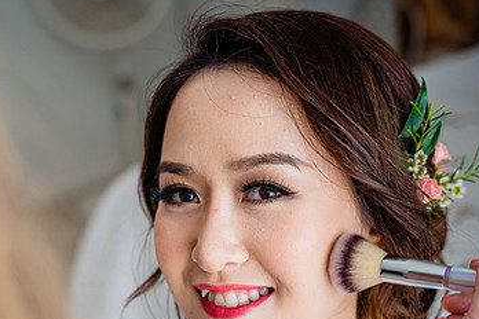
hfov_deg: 26.9
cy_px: 254
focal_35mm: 75
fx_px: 998
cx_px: 167
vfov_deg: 18.0
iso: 250
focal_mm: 45
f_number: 3.2
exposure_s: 1/320
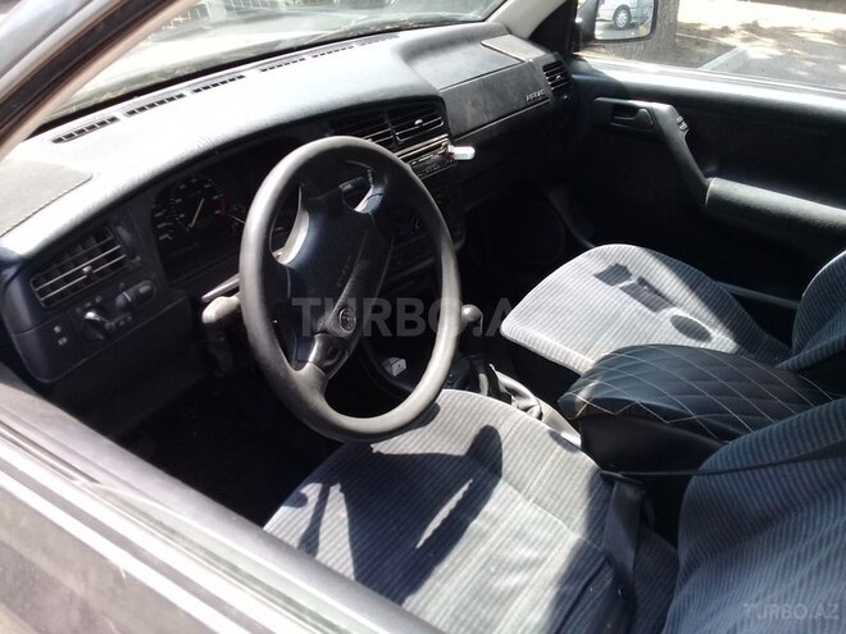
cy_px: 317
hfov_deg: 58.4
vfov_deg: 45.4
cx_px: 423
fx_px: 758
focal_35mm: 31
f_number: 2.2
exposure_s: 1/116
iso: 64
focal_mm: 3.3
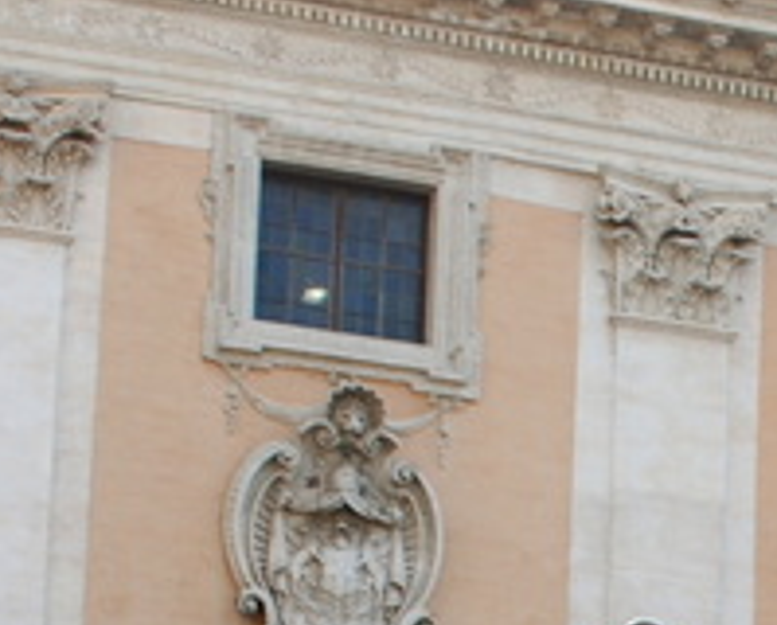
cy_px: 1078
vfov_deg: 7.6
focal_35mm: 198
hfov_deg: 9.5
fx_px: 4562
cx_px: 1156
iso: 100
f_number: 5.6
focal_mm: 28
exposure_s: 1/125
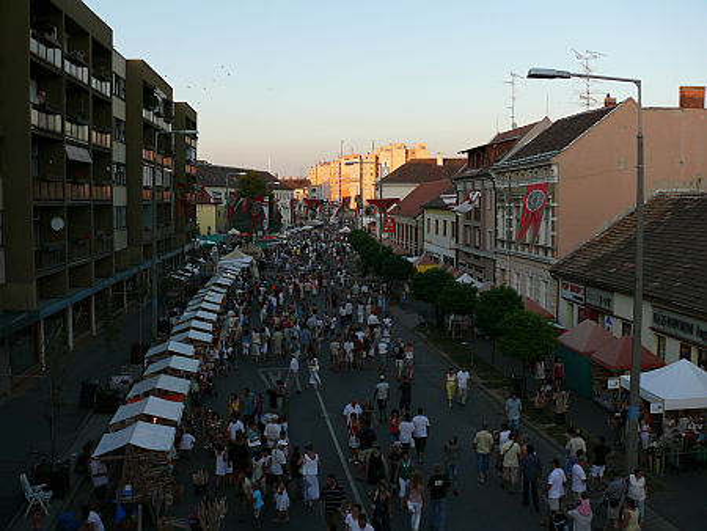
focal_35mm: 35
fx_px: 715
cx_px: 354
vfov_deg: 40.7
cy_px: 266
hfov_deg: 52.6
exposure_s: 1/200
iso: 100
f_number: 4
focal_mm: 7.4
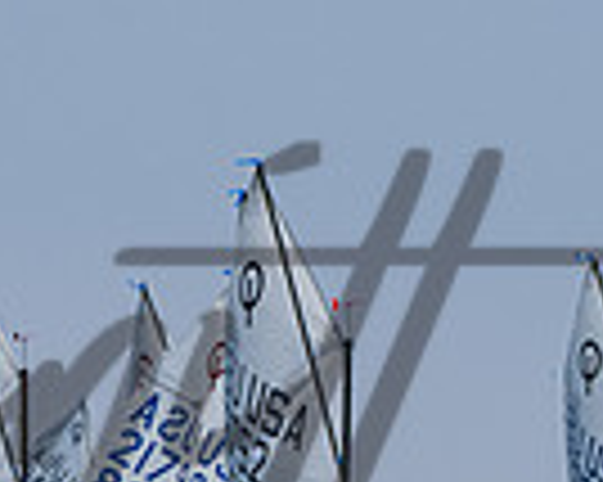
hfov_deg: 1.8
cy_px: 431
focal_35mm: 1050
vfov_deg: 1.5
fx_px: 18725
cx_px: 2
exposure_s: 1/1600
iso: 250
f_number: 8
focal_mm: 230
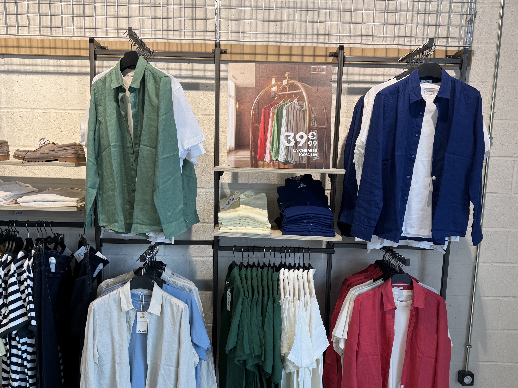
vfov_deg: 43.8
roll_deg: -1.1
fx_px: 479
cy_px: 242
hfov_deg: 56.8
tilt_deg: -9.0
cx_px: 252
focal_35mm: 32
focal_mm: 6.76
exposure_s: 1/153
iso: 64
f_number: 1.78
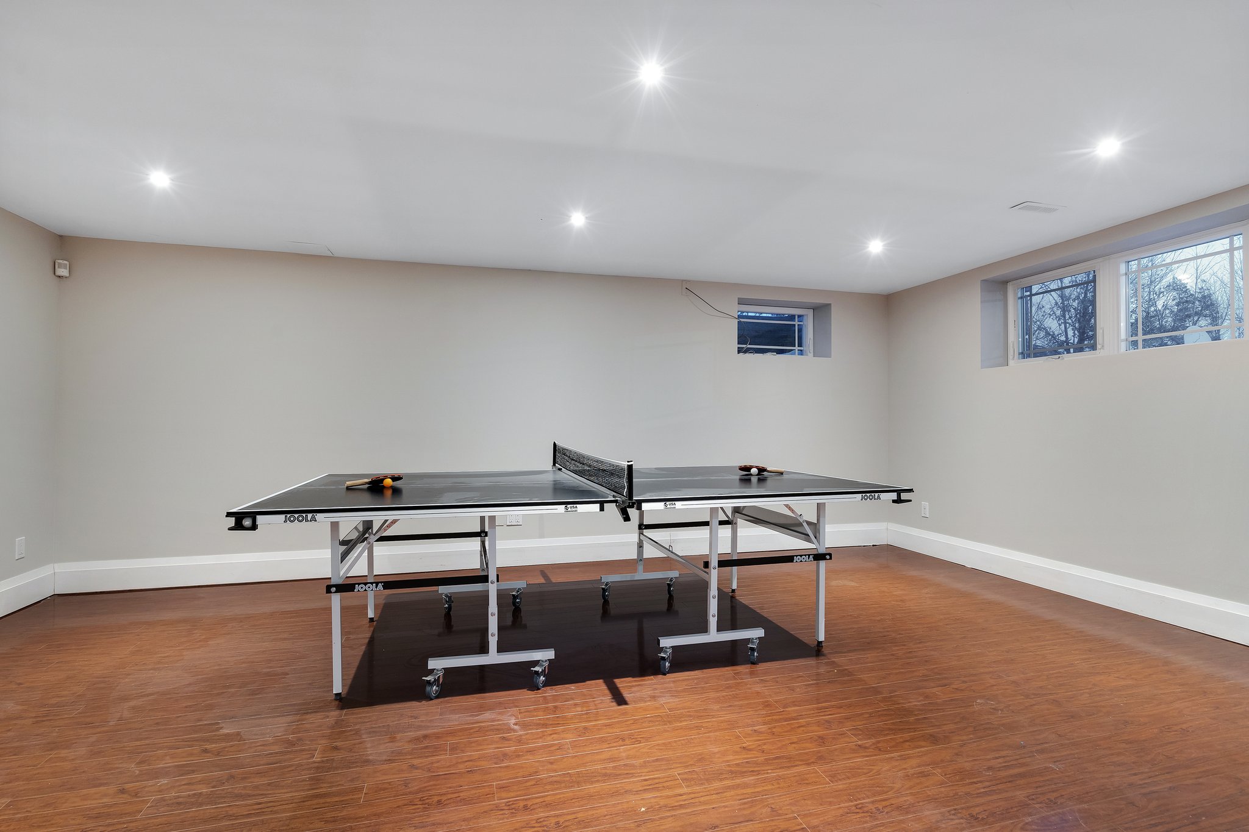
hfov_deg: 96.7
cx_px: 624
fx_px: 555
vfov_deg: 73.7
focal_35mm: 16
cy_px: 416
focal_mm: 16
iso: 640
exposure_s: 2.5
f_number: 8
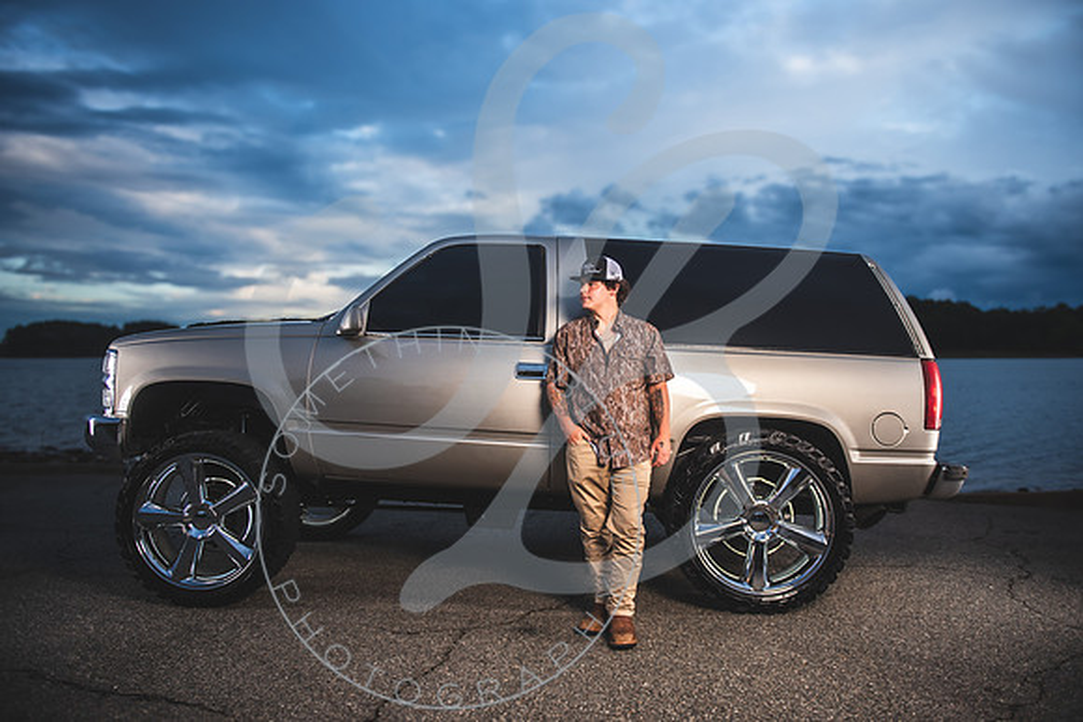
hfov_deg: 72.3
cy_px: 361
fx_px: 742
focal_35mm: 25
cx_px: 550
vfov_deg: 51.9
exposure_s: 1/500
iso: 100
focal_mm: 24
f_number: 2.8
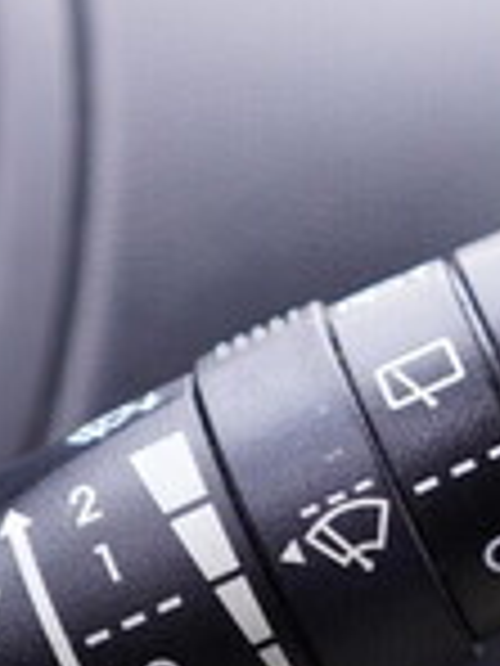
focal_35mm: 129
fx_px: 2484
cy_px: 335
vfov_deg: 15.3
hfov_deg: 11.5
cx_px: 347
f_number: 2.8
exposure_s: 1/40
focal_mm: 24
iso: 250
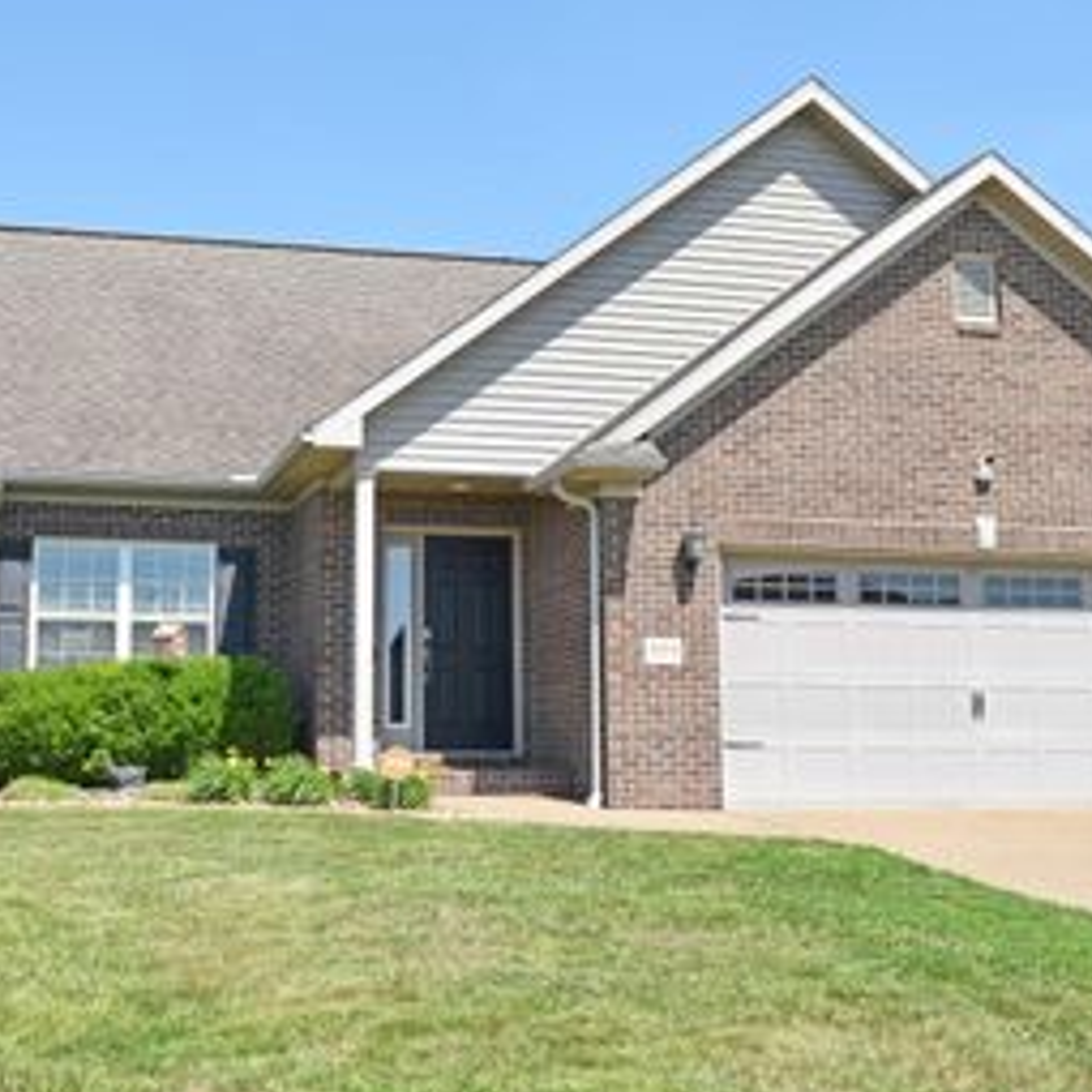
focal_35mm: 45
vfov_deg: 37.5
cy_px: 495
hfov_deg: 37.2
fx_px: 1606
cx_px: 368
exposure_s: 1/125
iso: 100
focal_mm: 18
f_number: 11
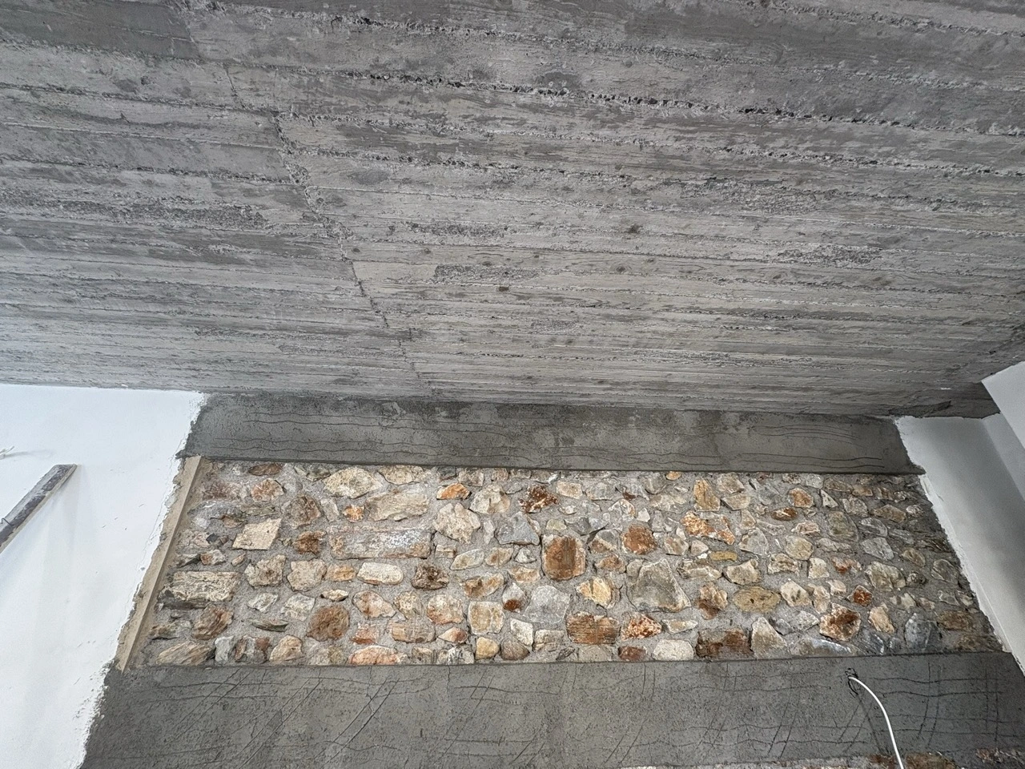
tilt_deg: +28.6
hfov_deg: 102.1
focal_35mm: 14
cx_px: 512
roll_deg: +0.2
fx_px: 415
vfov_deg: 85.7
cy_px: 384
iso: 100
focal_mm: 2.22
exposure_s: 1/99
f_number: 2.2
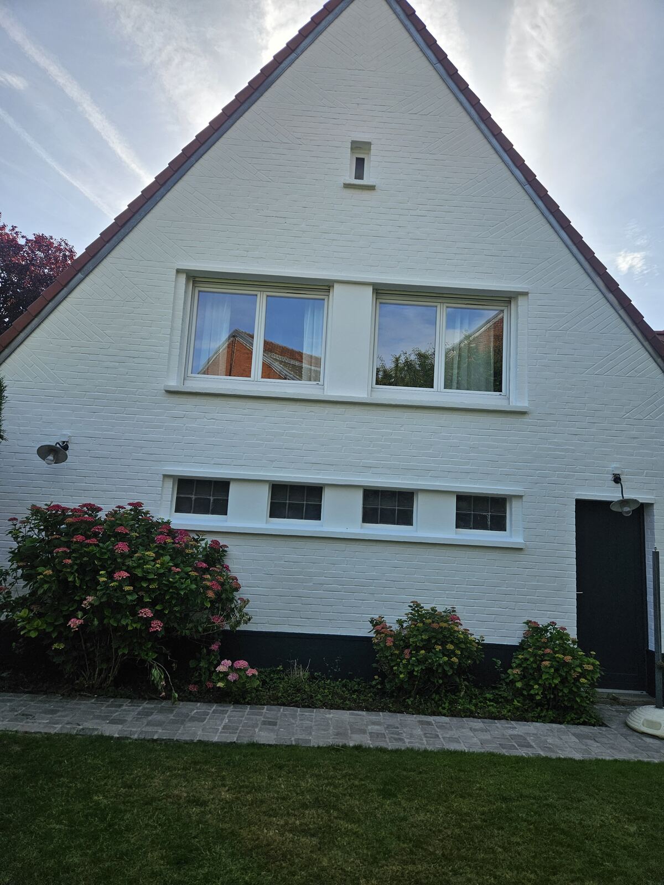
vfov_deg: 73.9
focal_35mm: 23
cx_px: 332
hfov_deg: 58.9
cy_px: 442
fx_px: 588
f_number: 1.8
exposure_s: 1/2000
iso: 40
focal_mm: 5.4
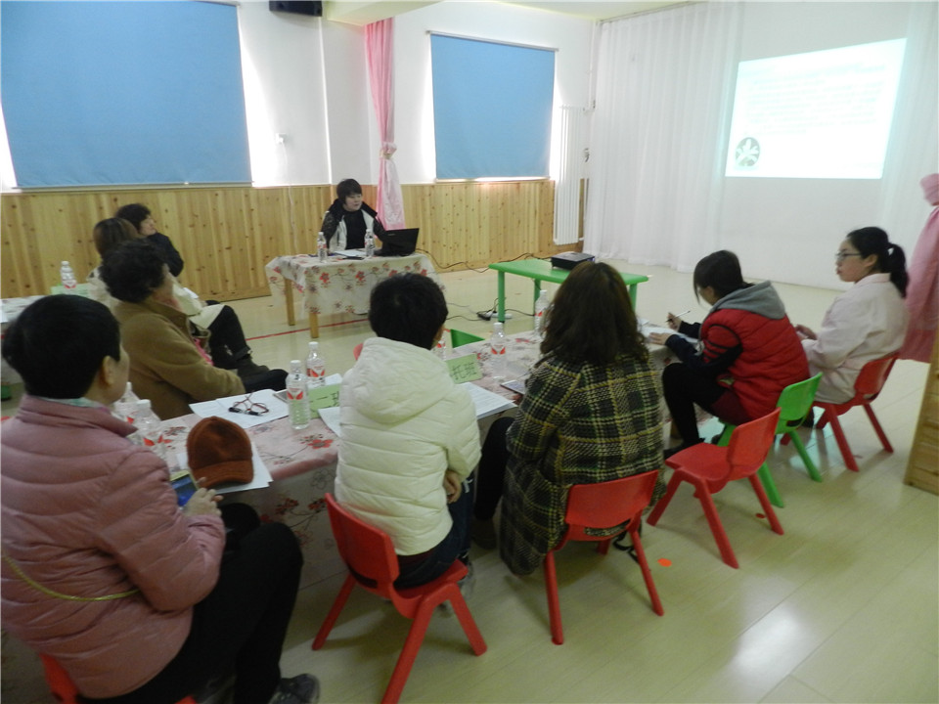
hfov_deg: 73.9
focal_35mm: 23
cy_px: 352
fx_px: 624
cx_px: 470
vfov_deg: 58.9
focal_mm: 4
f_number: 3.4
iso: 400
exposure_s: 1/15
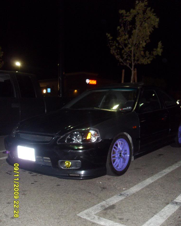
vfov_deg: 50.3
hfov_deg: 41.1
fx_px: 241
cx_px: 90
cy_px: 109
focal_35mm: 36
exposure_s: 1/45
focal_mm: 6.3
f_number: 2.8
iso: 400
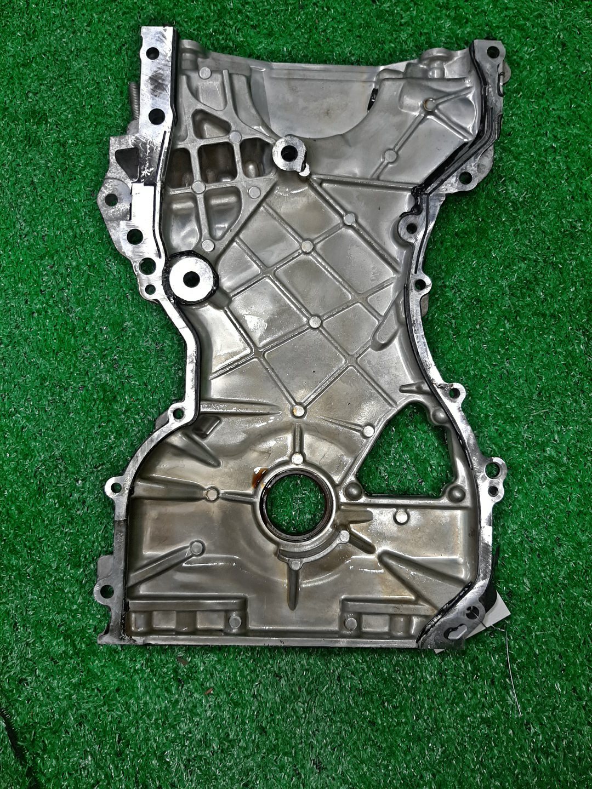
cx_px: 296
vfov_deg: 67.3
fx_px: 593
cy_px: 394
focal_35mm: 26
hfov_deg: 53.1
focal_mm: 3.93
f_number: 1.7
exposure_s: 1/50
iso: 43
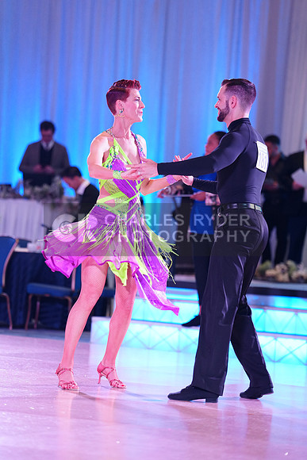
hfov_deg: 9.6
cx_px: 154
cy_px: 230
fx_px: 1828
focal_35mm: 143
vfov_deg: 14.3
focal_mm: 143
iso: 2000
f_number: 2.8
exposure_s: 1/400
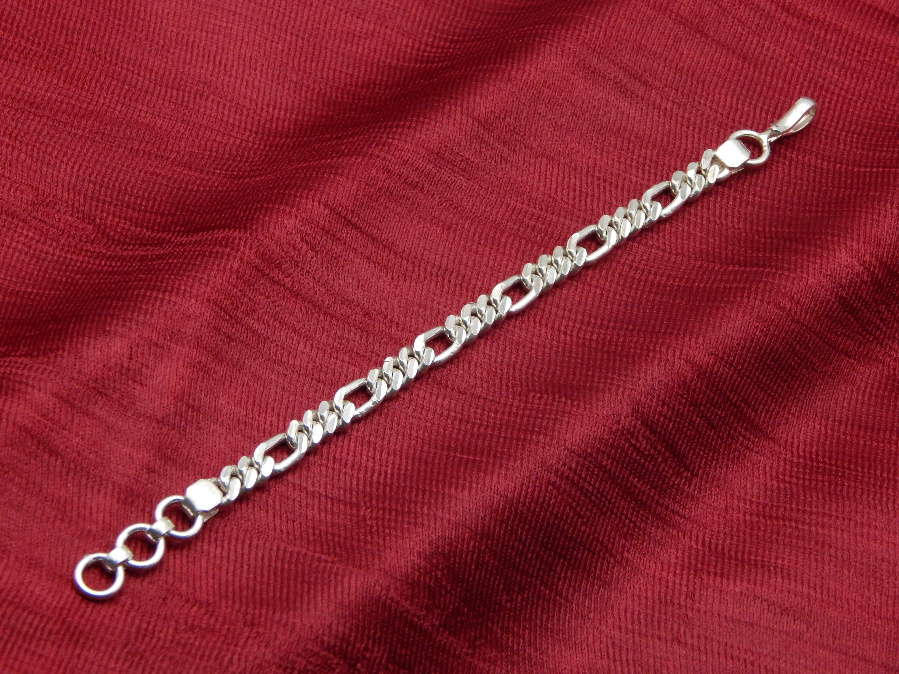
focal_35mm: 114
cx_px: 450
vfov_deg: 13.0
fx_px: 2961
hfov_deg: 17.3
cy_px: 337
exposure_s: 1/250
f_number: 4.6
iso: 400
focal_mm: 20.5
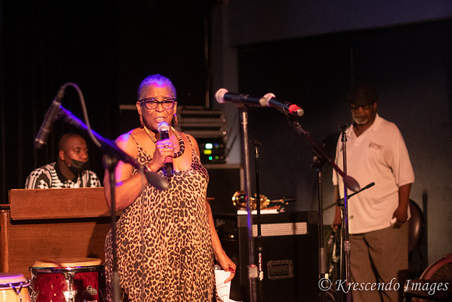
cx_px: 208
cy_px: 140
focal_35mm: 83
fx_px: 1046
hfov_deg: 24.4
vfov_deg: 16.4
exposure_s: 1/500
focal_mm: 50
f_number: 1.4
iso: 6400
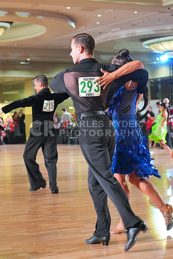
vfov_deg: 23.1
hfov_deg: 15.5
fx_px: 634
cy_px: 130
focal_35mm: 88
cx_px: 86
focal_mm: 88
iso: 8000
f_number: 5
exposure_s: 1/400
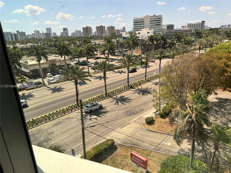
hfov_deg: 71.6
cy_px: 86
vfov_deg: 56.8
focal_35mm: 24
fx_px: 160
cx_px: 116
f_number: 1.78
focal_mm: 6.76
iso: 80
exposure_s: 1/3413
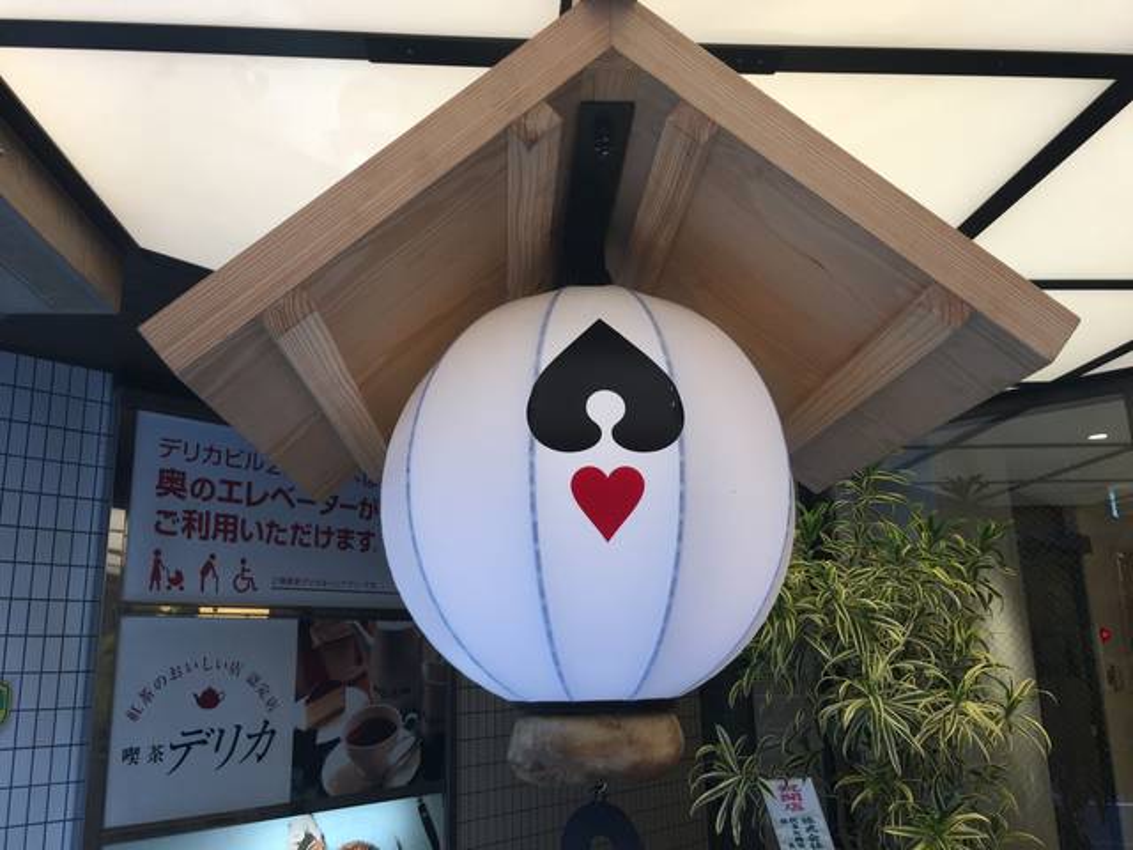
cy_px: 425
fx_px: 949
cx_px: 566
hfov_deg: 61.7
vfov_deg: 48.2
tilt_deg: +14.5
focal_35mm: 29
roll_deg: +1.2
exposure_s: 1/120
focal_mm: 4.15
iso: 40
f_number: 2.2
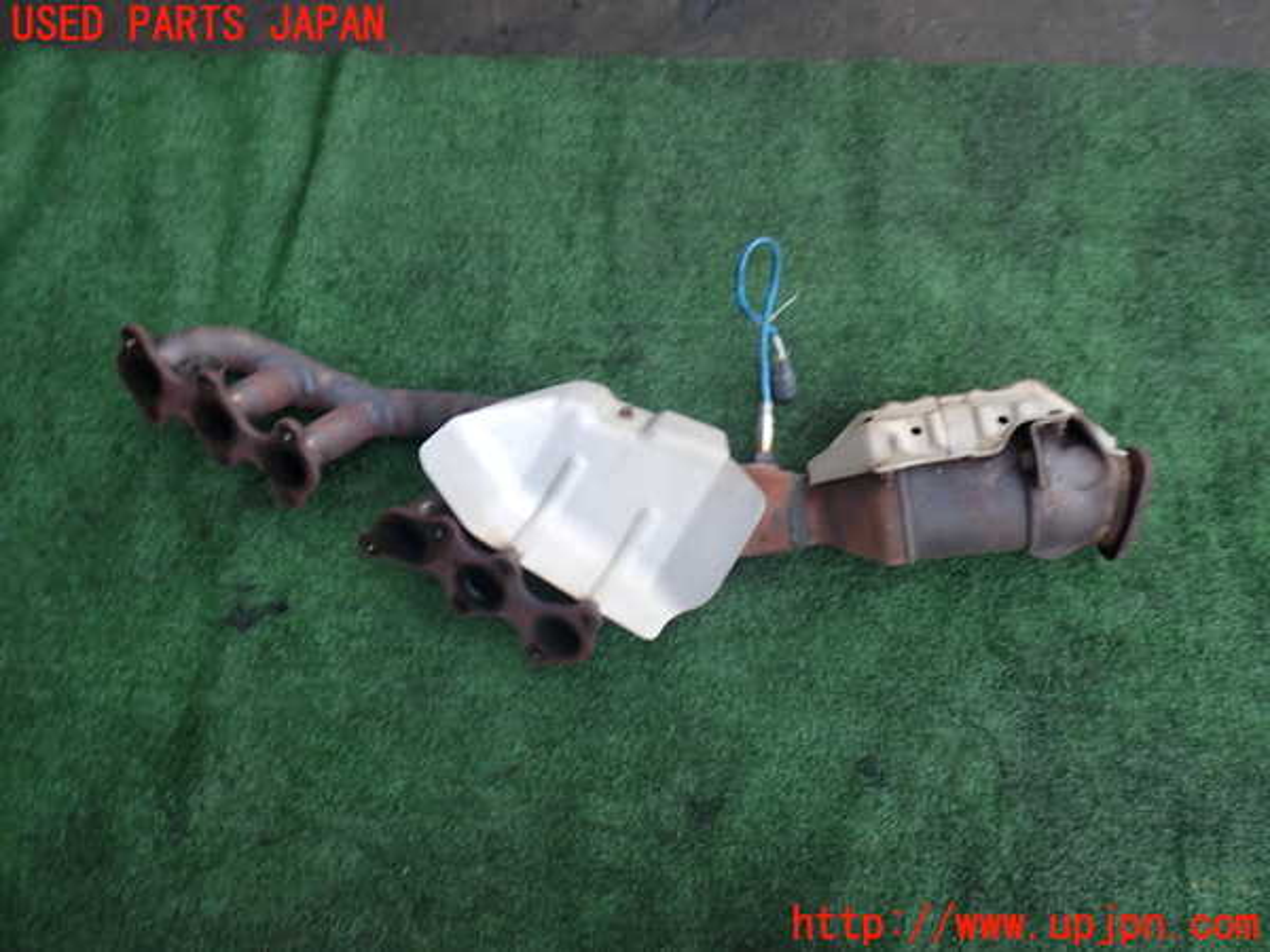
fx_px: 1101
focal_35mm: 30
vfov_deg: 46.8
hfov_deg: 60.0
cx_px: 635
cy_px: 476
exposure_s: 1/30
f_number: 6.3
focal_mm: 5.4
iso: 100
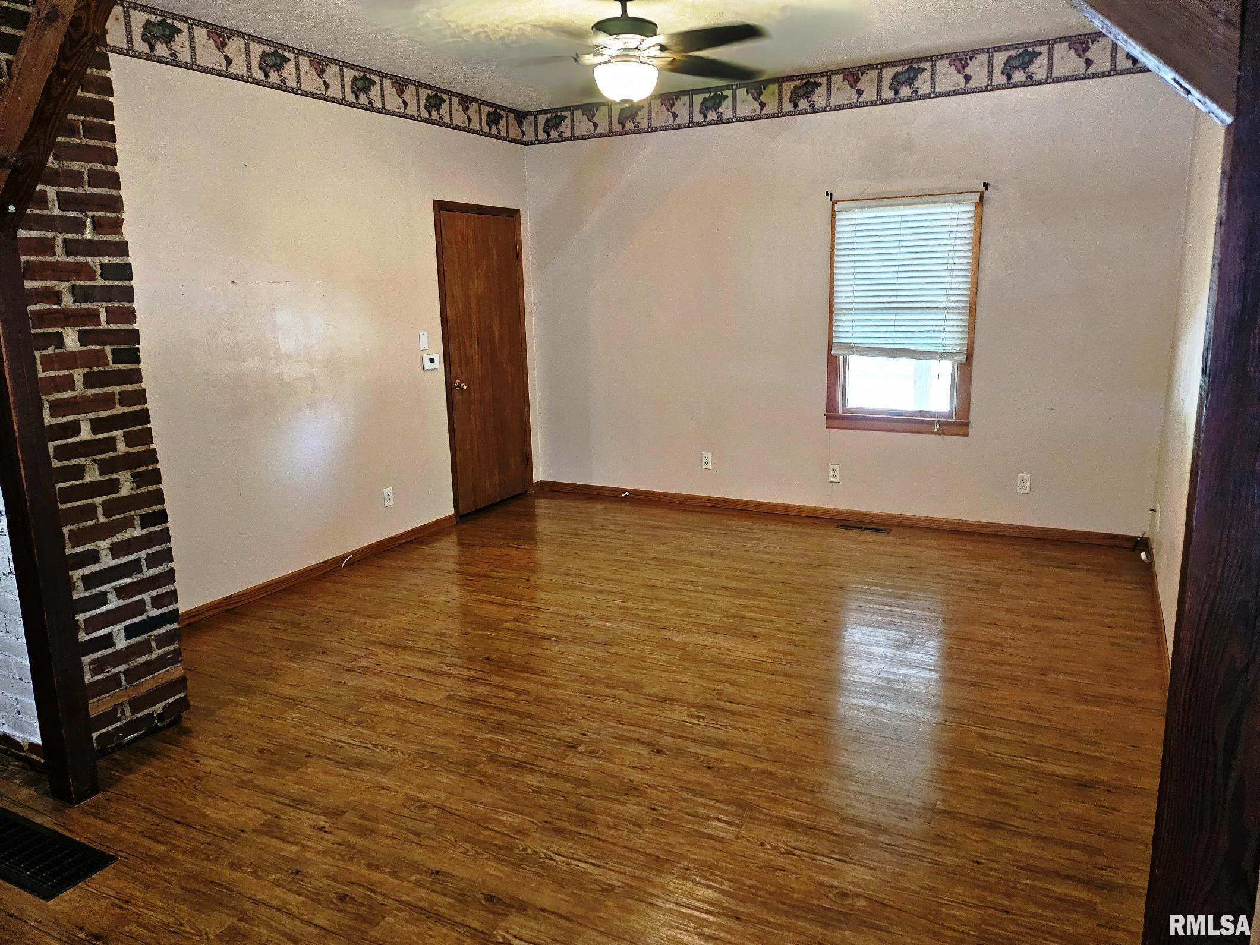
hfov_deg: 71.6
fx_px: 874
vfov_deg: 56.8
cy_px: 472
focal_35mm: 24
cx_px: 630
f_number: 1.8
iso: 800
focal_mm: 5
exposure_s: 1/60
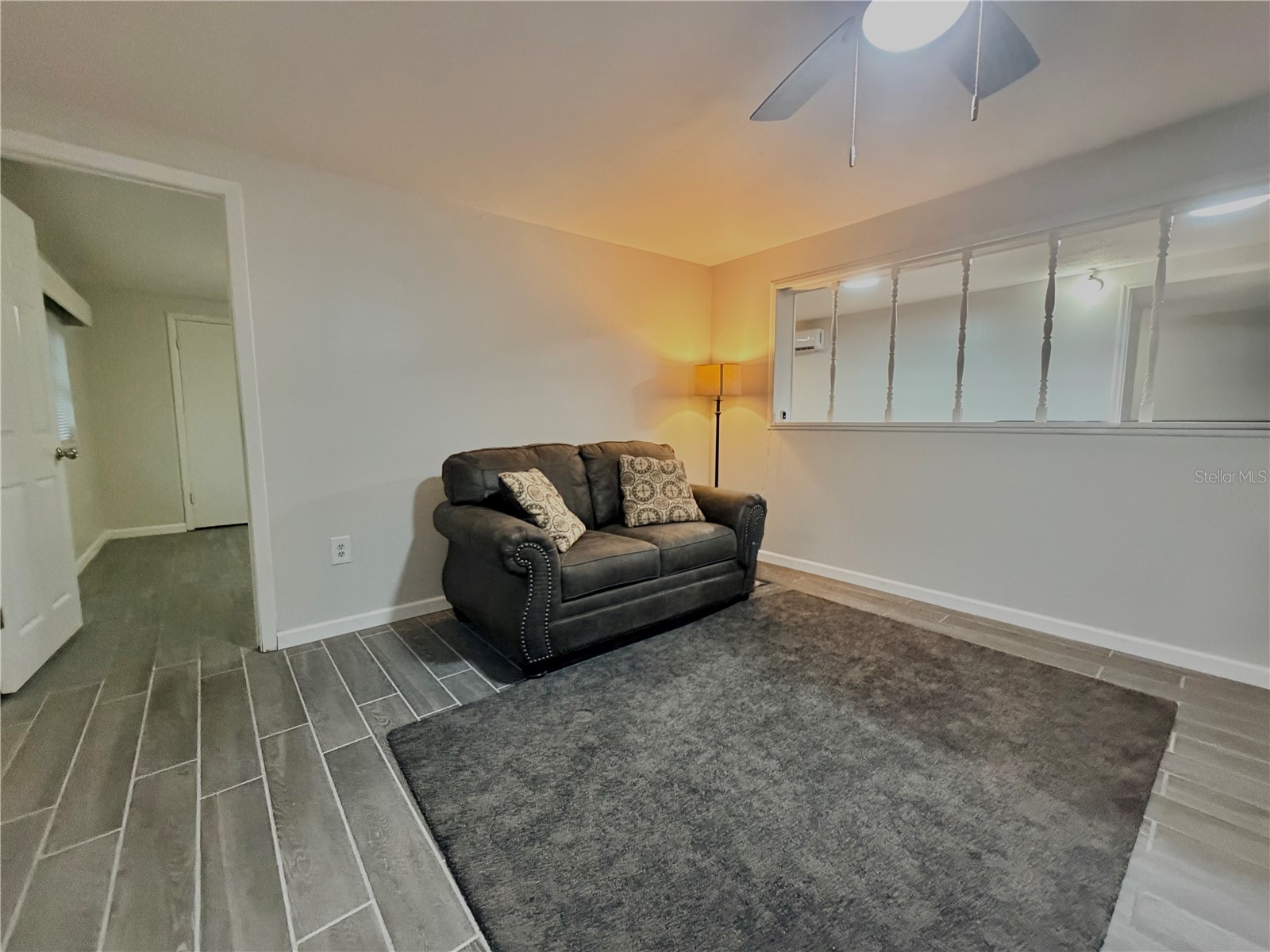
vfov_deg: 85.7
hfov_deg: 102.1
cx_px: 635
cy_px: 476
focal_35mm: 14
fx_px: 514
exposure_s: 1/60
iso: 640
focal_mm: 2.22
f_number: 2.2
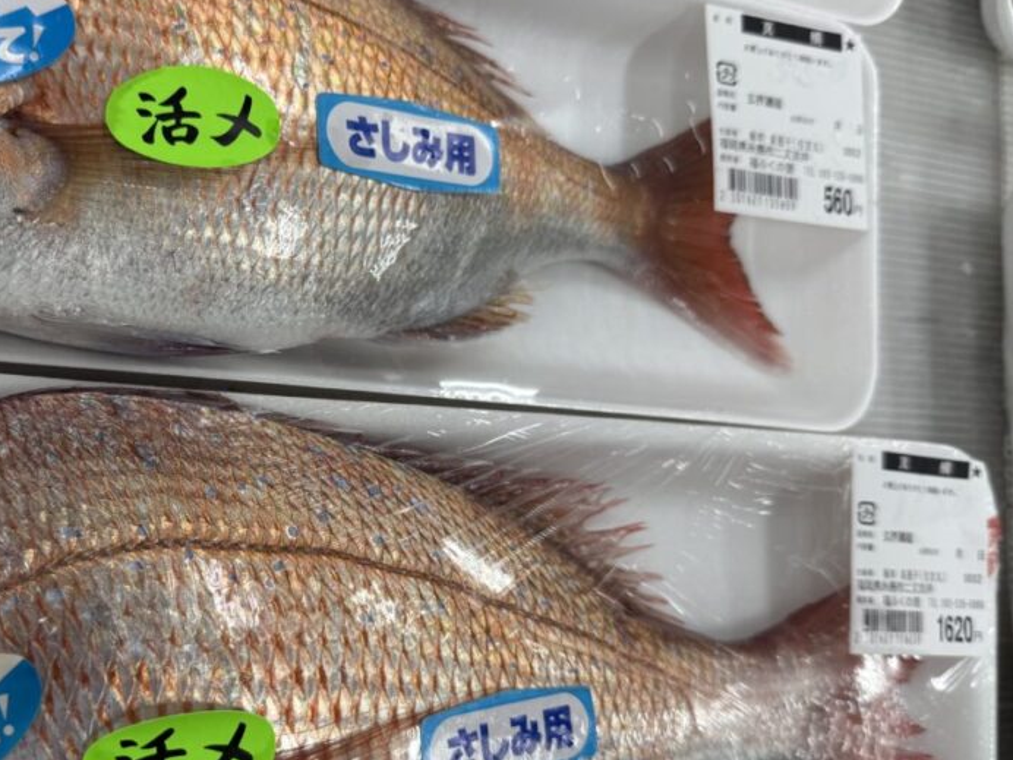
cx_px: 307
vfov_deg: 38.6
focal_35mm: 37
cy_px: 433
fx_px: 1083
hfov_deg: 48.9
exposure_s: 1/120
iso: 100
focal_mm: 6.76
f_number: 1.78
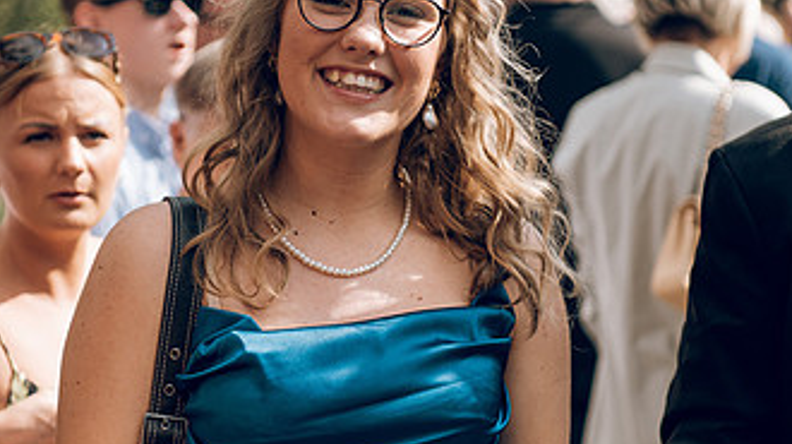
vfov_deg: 9.4
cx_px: 427
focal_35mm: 129
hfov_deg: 16.6
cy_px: 172
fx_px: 2707
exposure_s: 1/1250
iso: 100
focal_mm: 70
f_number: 2.8
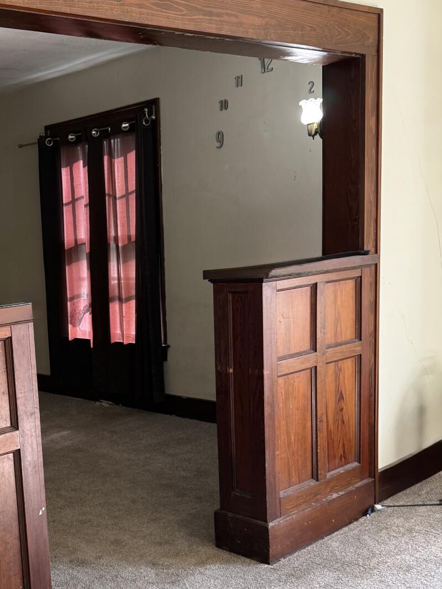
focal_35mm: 45
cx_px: 30
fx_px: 766
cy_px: 365
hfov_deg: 30.5
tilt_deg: -9.6
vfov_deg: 41.8
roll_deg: +4.5
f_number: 1.78
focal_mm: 6.76
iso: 160
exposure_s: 1/60
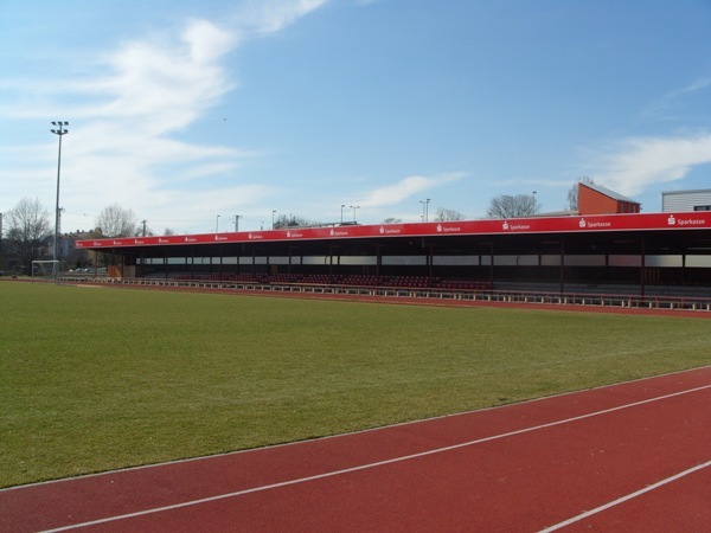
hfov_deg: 52.6
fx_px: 719
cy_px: 266
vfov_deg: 40.7
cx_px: 356
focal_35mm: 35
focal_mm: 7.8
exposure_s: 1/500
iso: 80
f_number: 6.8
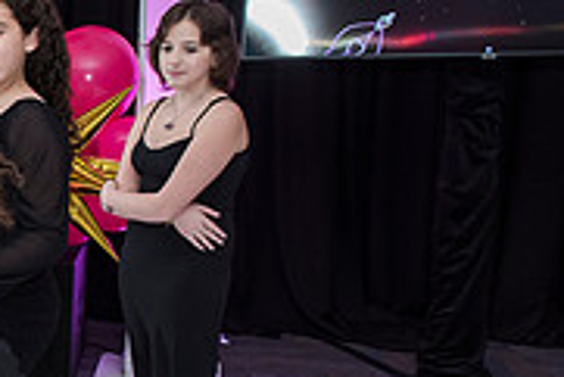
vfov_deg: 17.7
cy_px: 279
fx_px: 1207
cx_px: -237
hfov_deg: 22.5
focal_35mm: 77
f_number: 4
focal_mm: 24
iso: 1250
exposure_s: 1/100
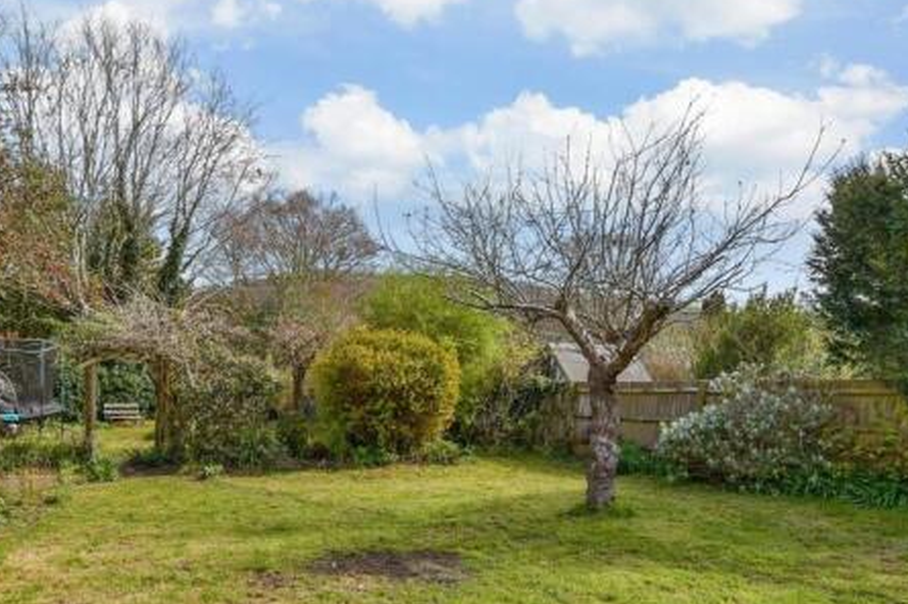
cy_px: 352
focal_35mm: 28
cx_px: 379
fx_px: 706
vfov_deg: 46.2
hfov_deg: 65.1
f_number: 8
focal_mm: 13
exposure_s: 1/320
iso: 200
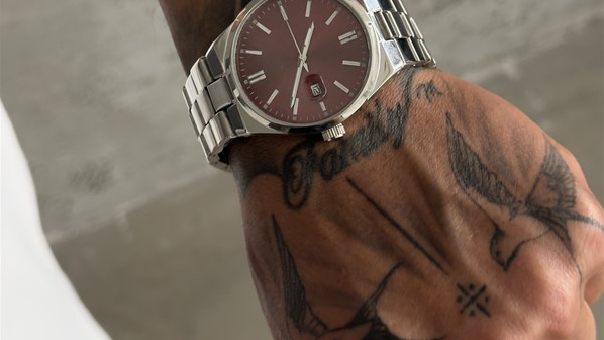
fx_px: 1121
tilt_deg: -52.1
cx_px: 302
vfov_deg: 17.0
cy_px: 50
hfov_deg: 30.2
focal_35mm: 70
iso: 160
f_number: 1.78
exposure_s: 1/60
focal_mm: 6.76
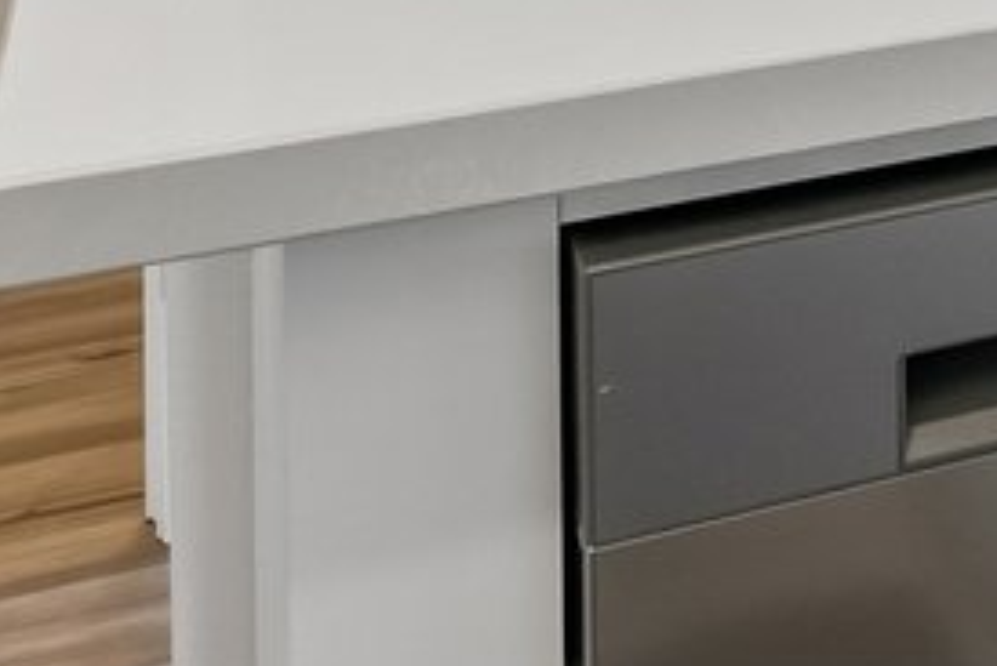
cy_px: -762
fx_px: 2688
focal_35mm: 97
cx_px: 2496
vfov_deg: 12.2
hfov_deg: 13.7
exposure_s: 1/20
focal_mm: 13
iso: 400
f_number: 8
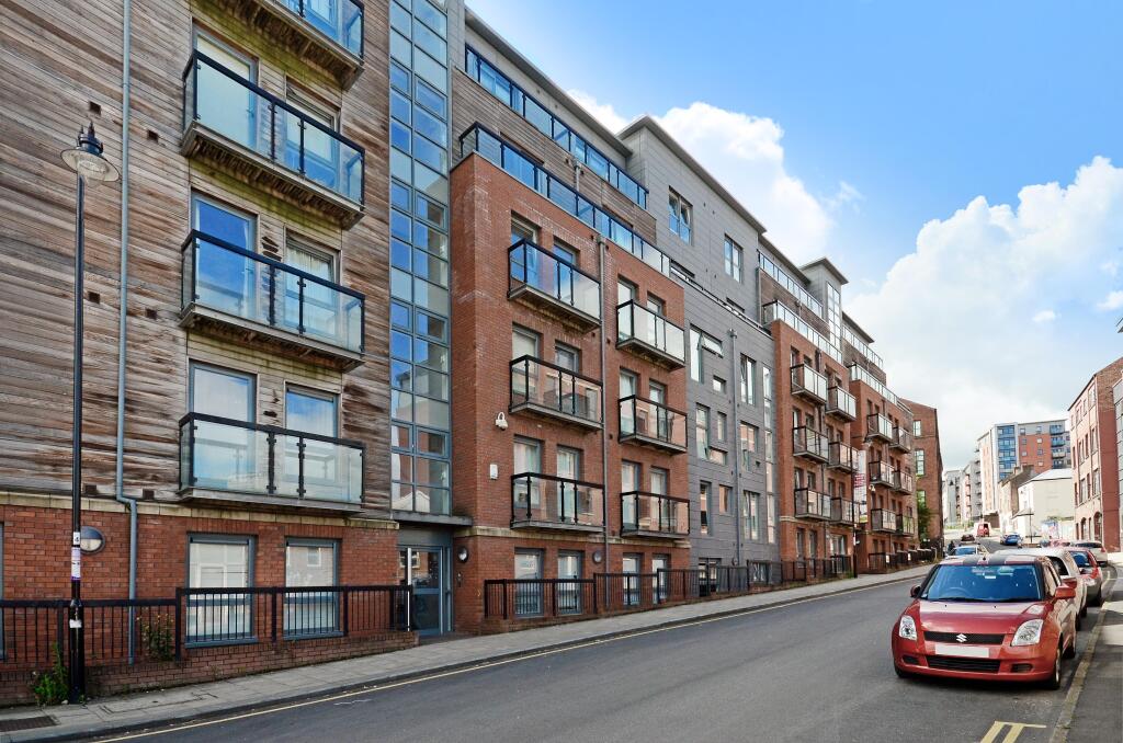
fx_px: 467
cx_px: 562
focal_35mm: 15
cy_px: 372
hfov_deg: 100.5
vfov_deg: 77.1
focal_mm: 10
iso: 500
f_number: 8
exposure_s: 1/640
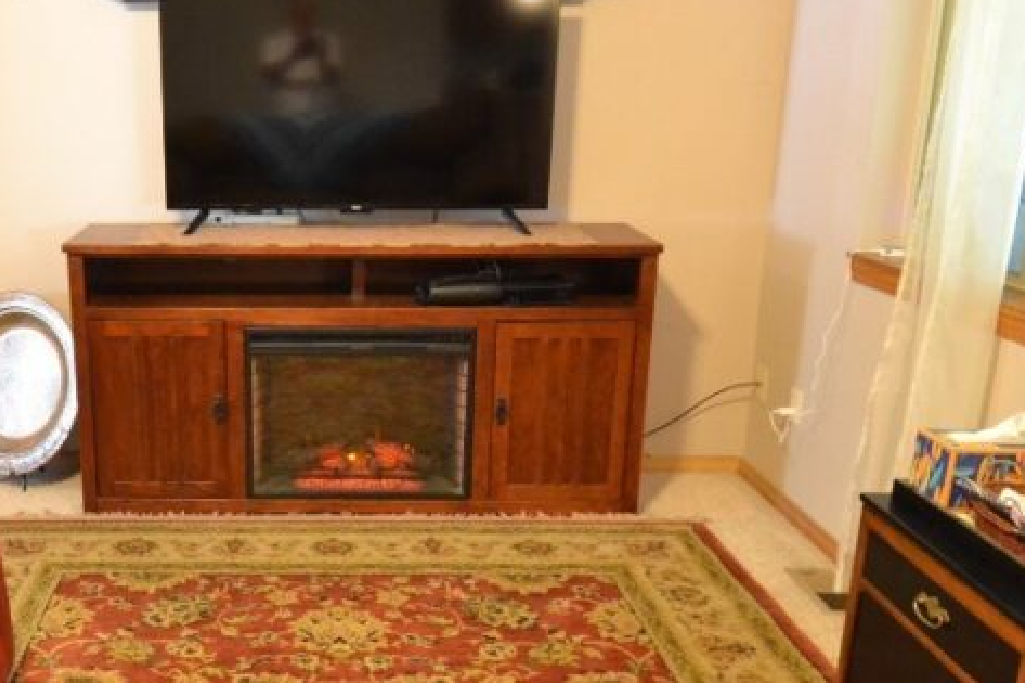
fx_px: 1110
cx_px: 306
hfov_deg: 48.3
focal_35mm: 39
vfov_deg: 34.2
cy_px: 350
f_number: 3.8
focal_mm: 12
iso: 3200
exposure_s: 1/40
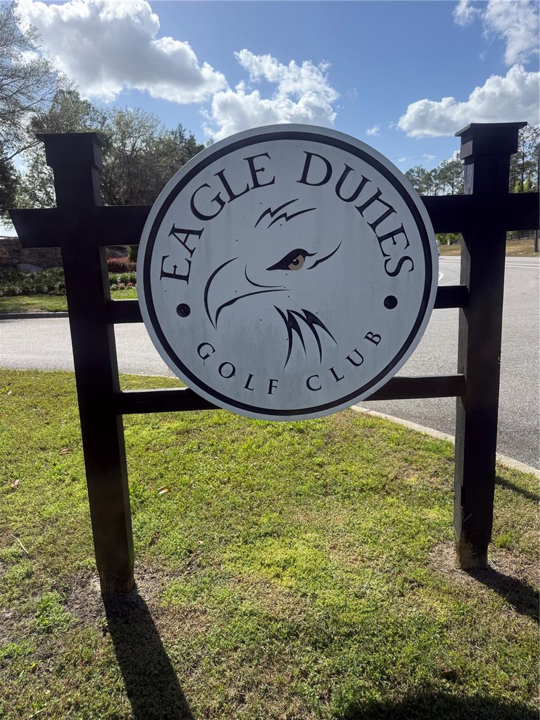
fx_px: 499
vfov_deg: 71.6
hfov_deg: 56.8
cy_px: 360
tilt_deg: -10.8
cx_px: 270
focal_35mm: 24
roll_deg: +3.8
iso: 100
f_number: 1.78
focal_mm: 6.76
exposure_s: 1/6711
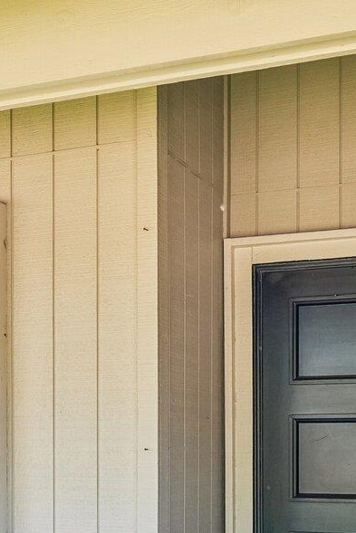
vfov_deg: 28.9
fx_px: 999
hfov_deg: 20.0
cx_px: 69
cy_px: 467
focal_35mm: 67
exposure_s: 1/25
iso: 400
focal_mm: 24.5
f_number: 9
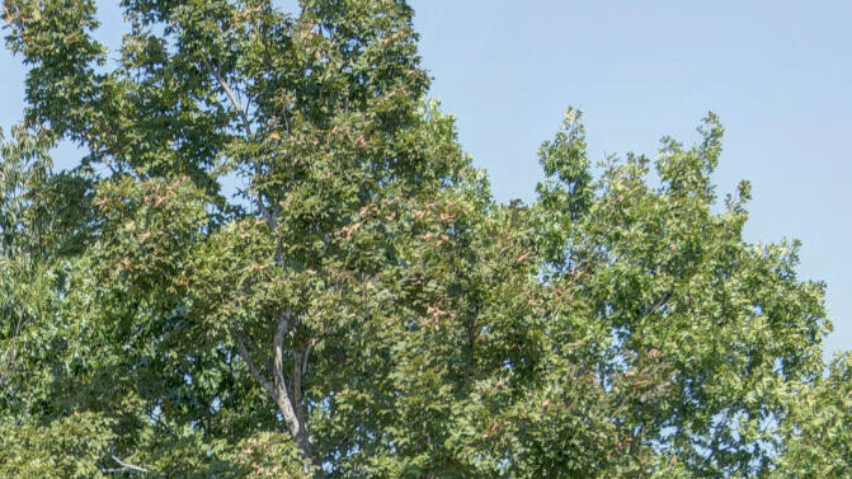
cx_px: -6
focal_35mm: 164
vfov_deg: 7.0
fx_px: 3704
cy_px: 1106
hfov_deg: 12.9
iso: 100
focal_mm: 35
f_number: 6.7
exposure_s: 1/90
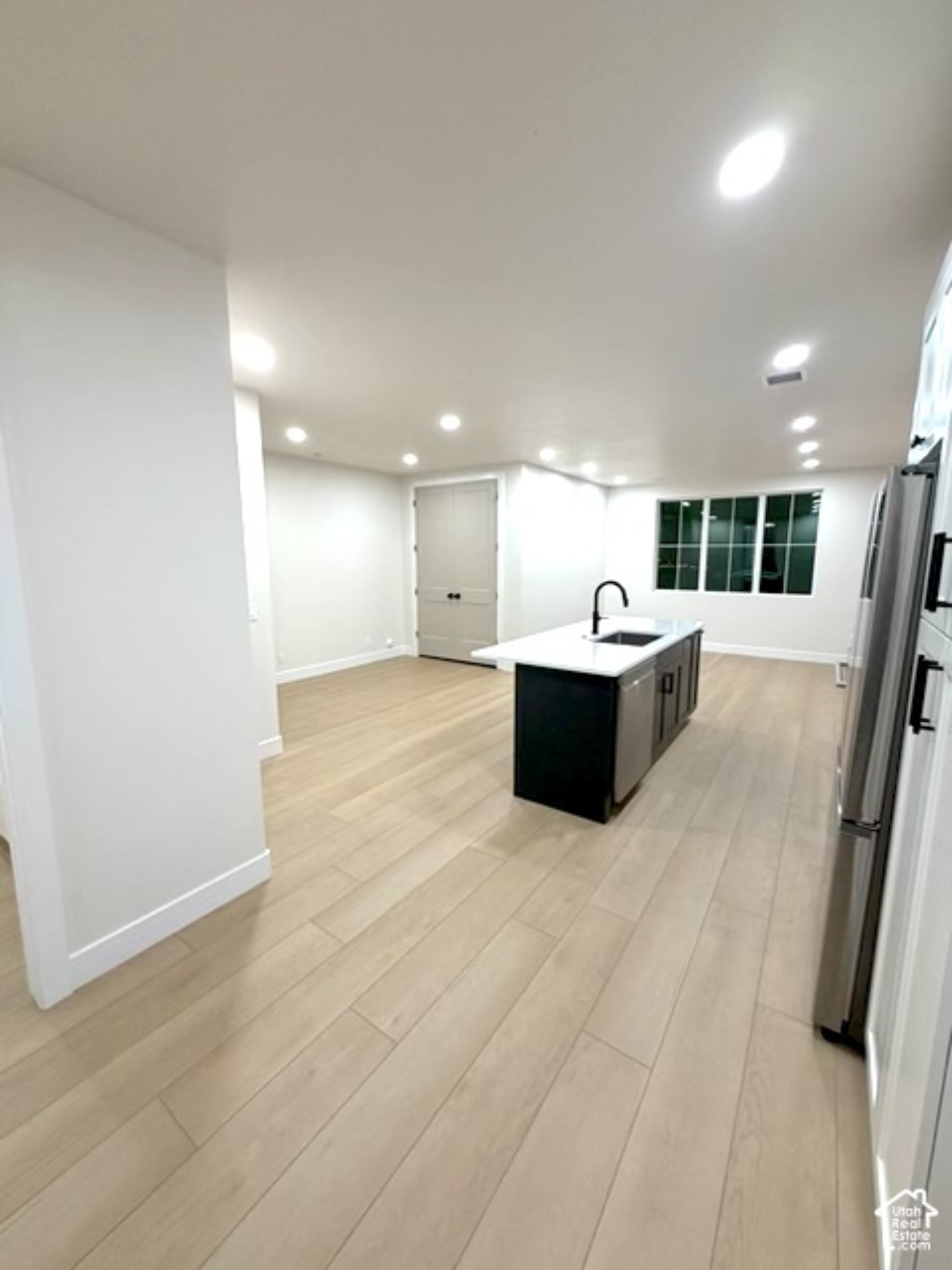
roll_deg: +0.4
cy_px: 635
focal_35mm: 14
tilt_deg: -8.3
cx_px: 476
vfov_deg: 102.1
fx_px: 513
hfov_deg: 85.7
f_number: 2.2
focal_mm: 2.22
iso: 160
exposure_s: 1/60
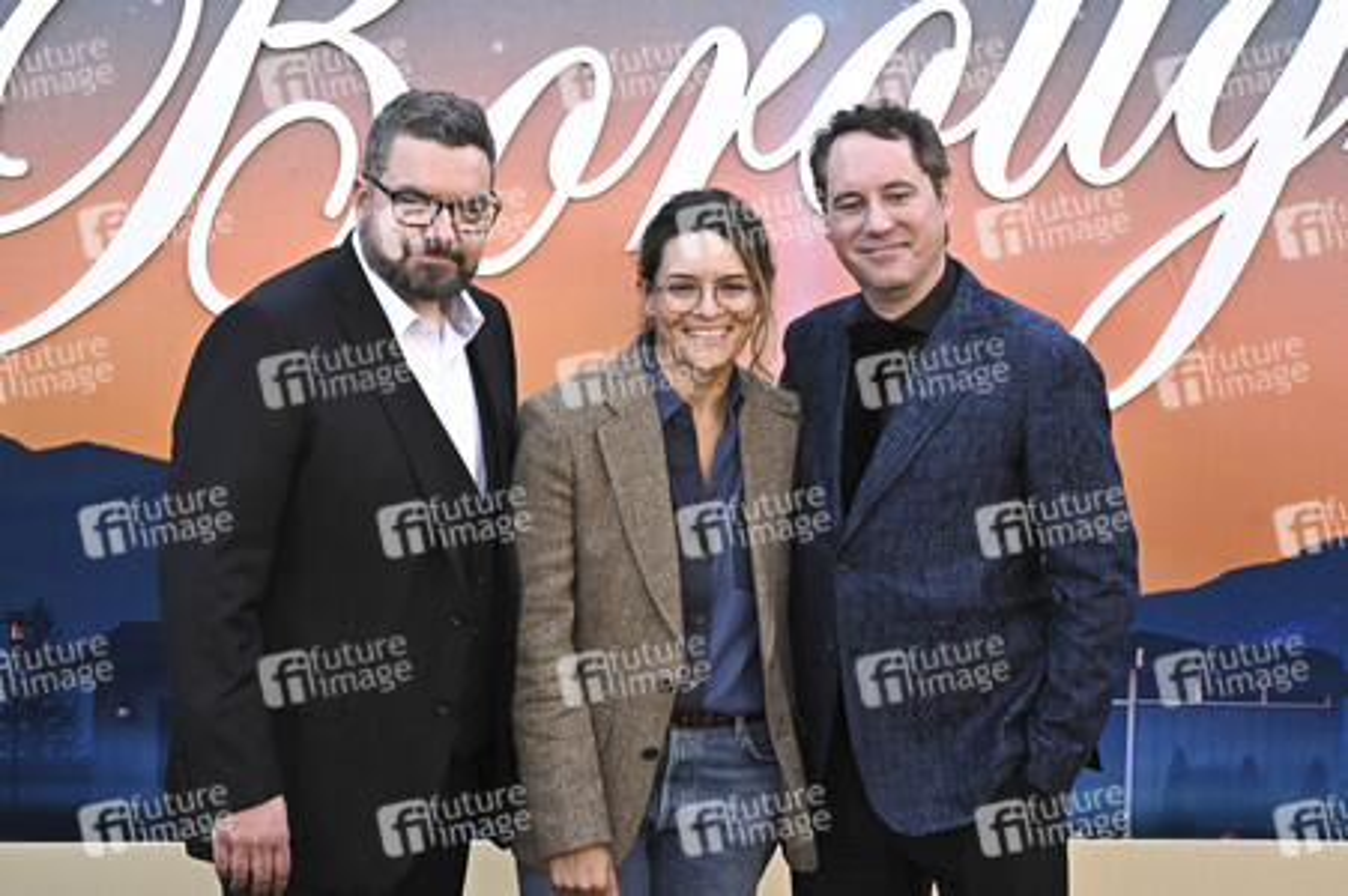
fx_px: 1497
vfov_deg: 33.4
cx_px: 674
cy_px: 448
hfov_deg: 48.5
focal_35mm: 40
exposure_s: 1/320
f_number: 7.1
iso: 800
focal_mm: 40
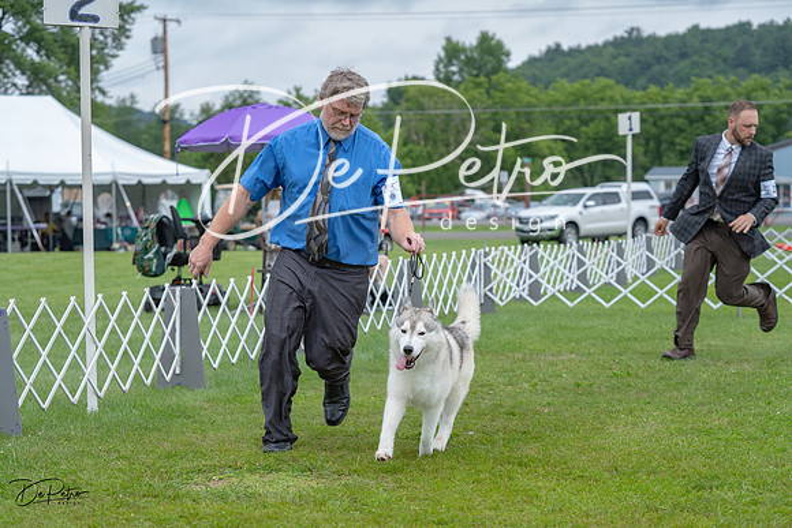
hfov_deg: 23.6
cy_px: 264
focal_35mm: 86
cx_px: 396
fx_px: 1892
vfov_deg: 15.9
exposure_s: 1/1000
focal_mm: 86
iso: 400
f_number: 4.5
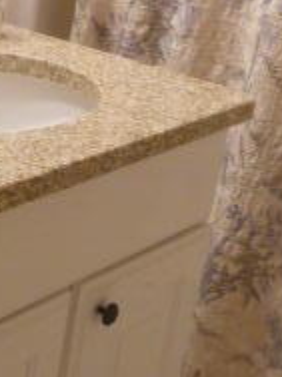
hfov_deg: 16.7
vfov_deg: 23.0
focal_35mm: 85
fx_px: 923
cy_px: 188
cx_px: -46
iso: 320
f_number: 3.3
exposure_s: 1/30
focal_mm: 4.1
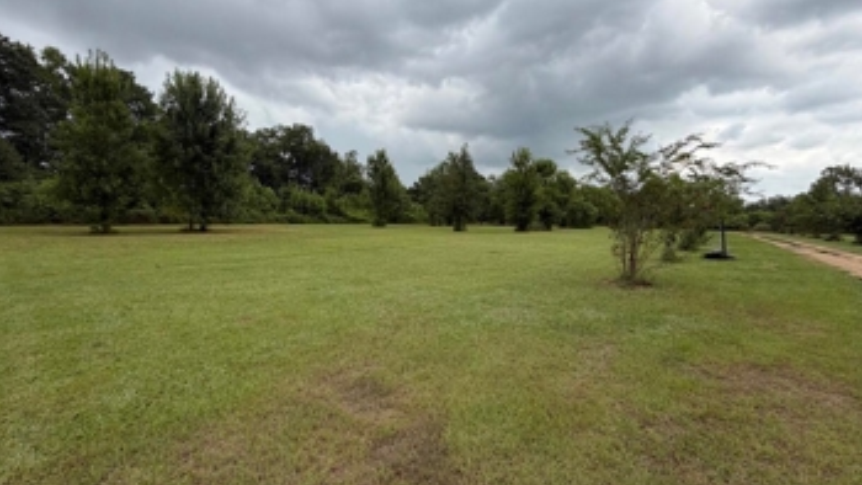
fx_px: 366
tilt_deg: -2.9
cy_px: 235
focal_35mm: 16
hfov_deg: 99.3
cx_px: 447
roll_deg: -0.3
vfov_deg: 67.1
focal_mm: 2.22
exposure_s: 1/631
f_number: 2.2
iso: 40
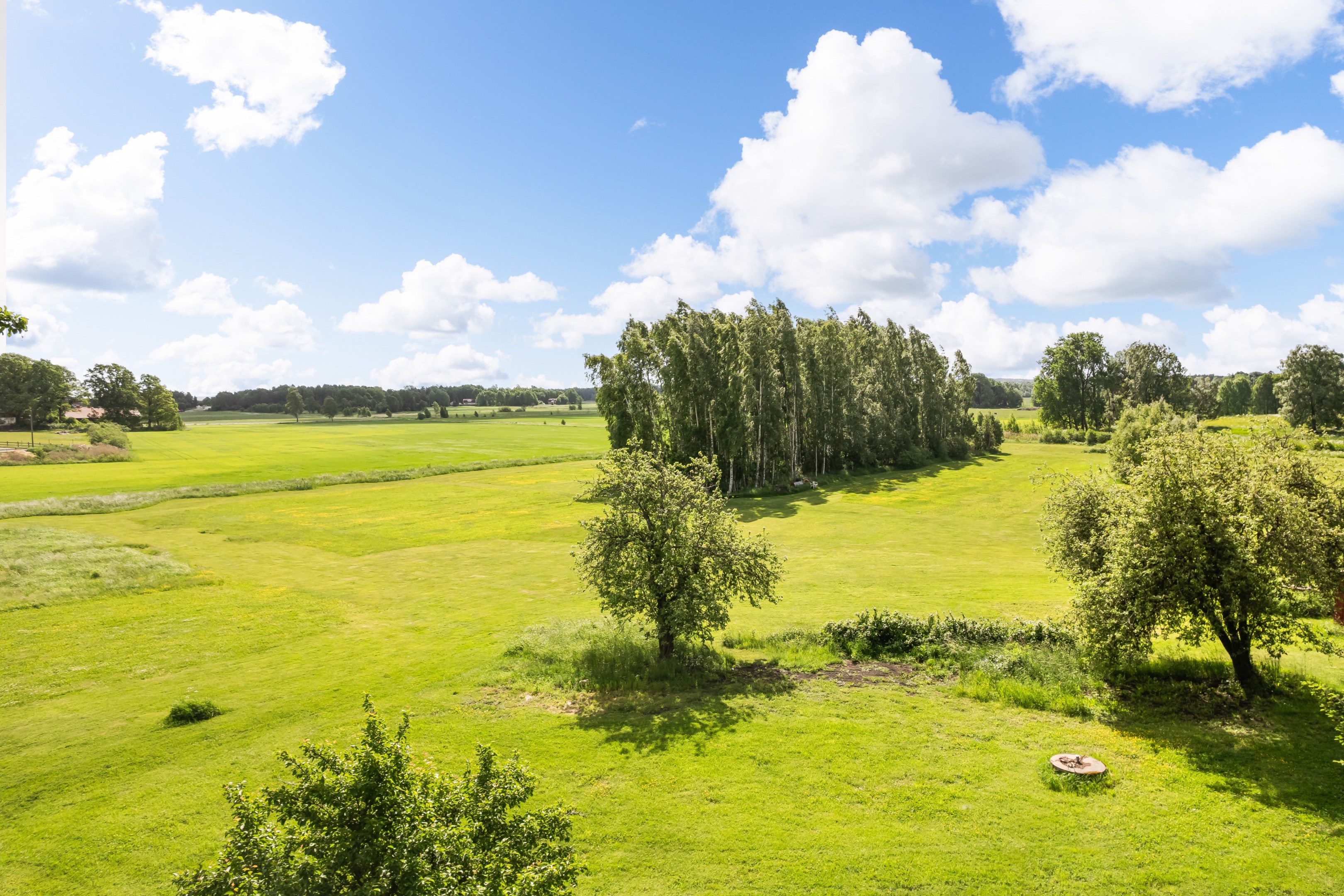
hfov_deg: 78.6
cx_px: 672
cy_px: 448
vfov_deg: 57.2
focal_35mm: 22
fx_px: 821
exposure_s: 1/640
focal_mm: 8.38
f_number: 2.8
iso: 100
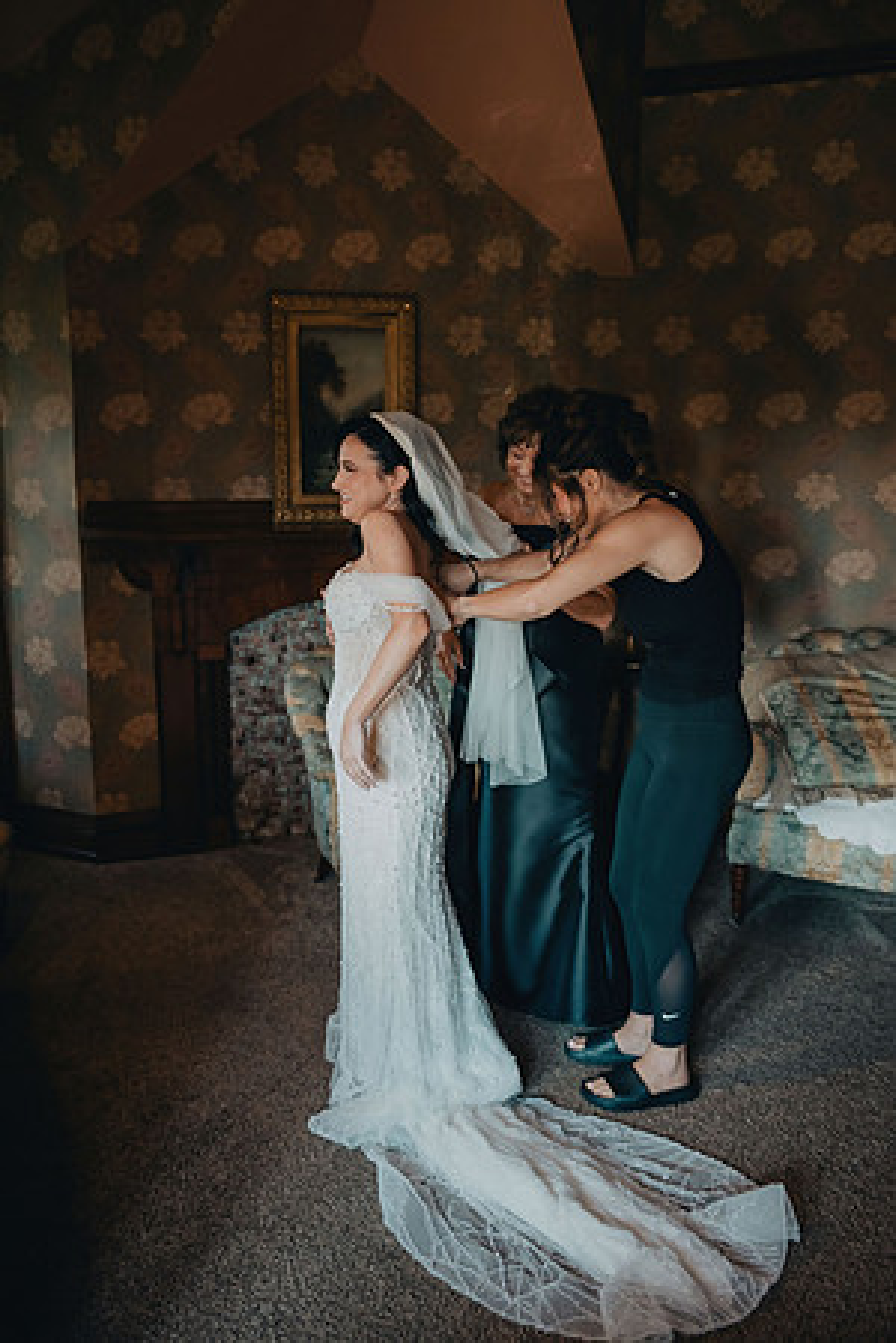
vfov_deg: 58.7
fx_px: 1195
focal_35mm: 32
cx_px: 448
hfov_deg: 41.1
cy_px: 672
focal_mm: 32
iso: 2000
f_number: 2.8
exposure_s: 1/320
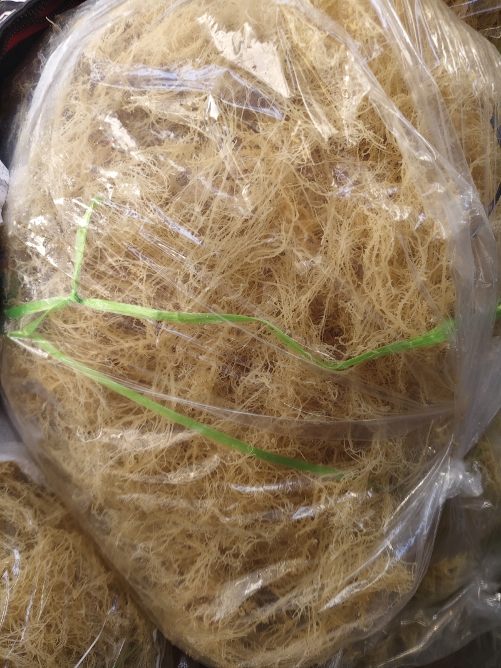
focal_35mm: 24
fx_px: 463
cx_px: 250
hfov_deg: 56.8
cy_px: 334
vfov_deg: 71.6
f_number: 1.88
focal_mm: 5.56
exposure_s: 1/100
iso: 154
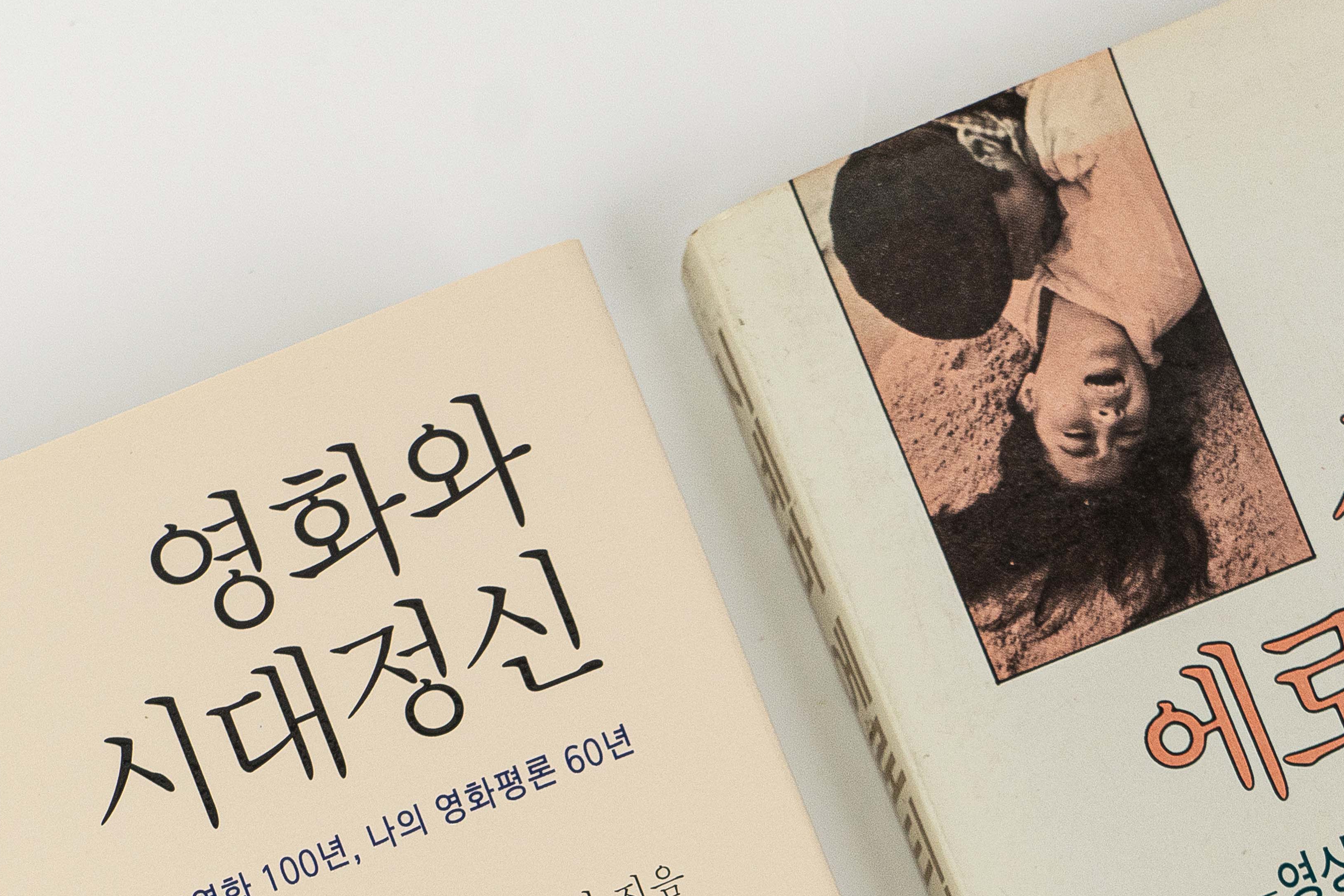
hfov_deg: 21.8
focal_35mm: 93
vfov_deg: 14.3
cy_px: 1016
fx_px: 3472
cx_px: 862
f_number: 6.3
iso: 400
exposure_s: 1/200
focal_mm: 32
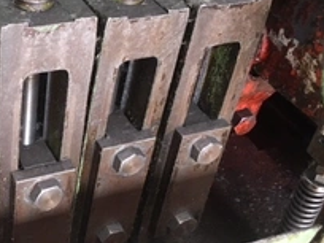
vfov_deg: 25.6
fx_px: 534
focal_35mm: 57
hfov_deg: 32.2
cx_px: 33
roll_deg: -3.9
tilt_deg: -38.7
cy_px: 105
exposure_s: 1/33
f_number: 2.2
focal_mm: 4.15
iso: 160
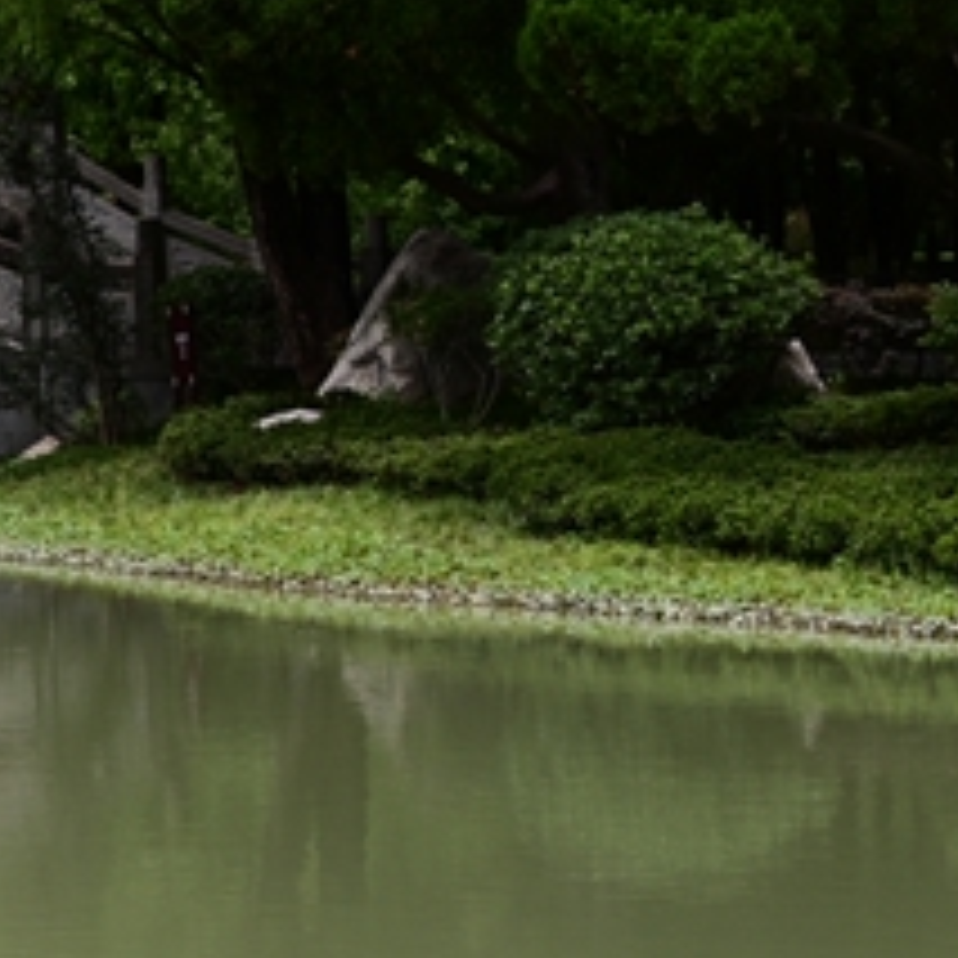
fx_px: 5179
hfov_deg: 9.5
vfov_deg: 10.5
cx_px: -1295
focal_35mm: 165
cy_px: 211
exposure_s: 1/320
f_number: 8
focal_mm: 34.5
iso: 100
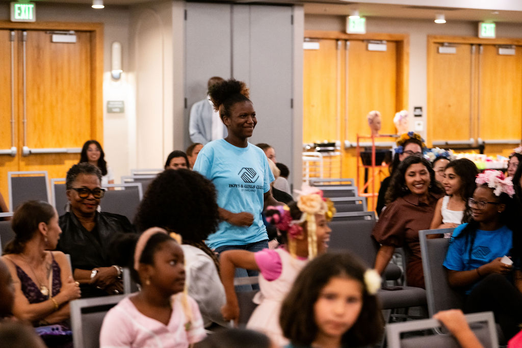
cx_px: 261
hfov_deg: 24.8
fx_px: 1189
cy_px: 174
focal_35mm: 82
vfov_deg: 16.7
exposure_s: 1/100
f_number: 2.8
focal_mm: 82
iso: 2500
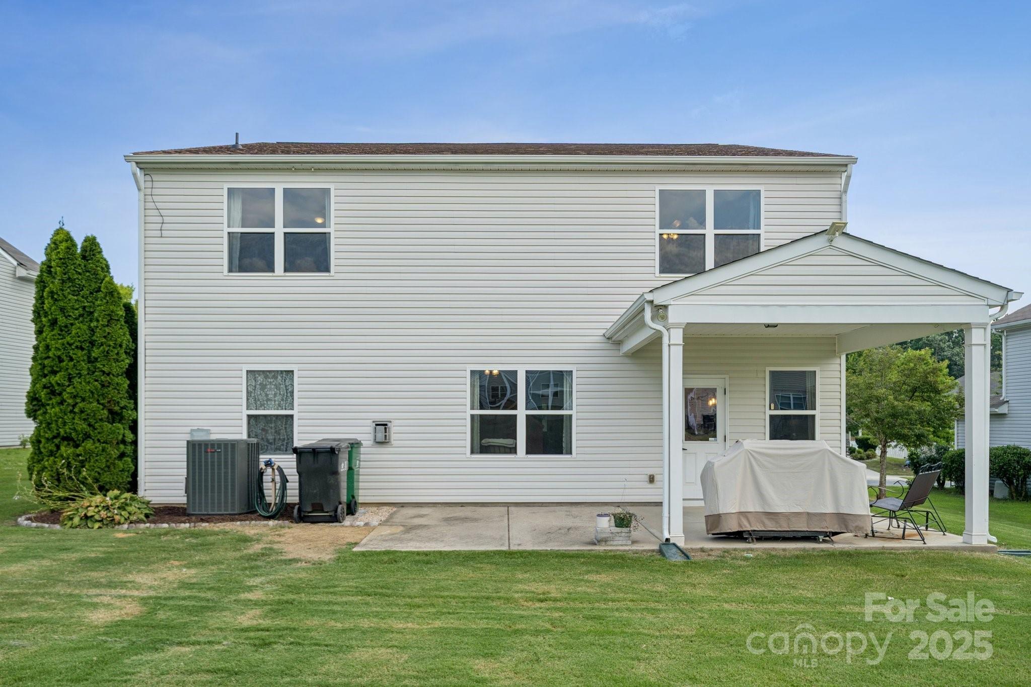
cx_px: 516
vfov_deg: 53.1
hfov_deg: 73.7
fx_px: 687
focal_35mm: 24
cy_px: 344
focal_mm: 24
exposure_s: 1/400
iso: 100
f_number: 5
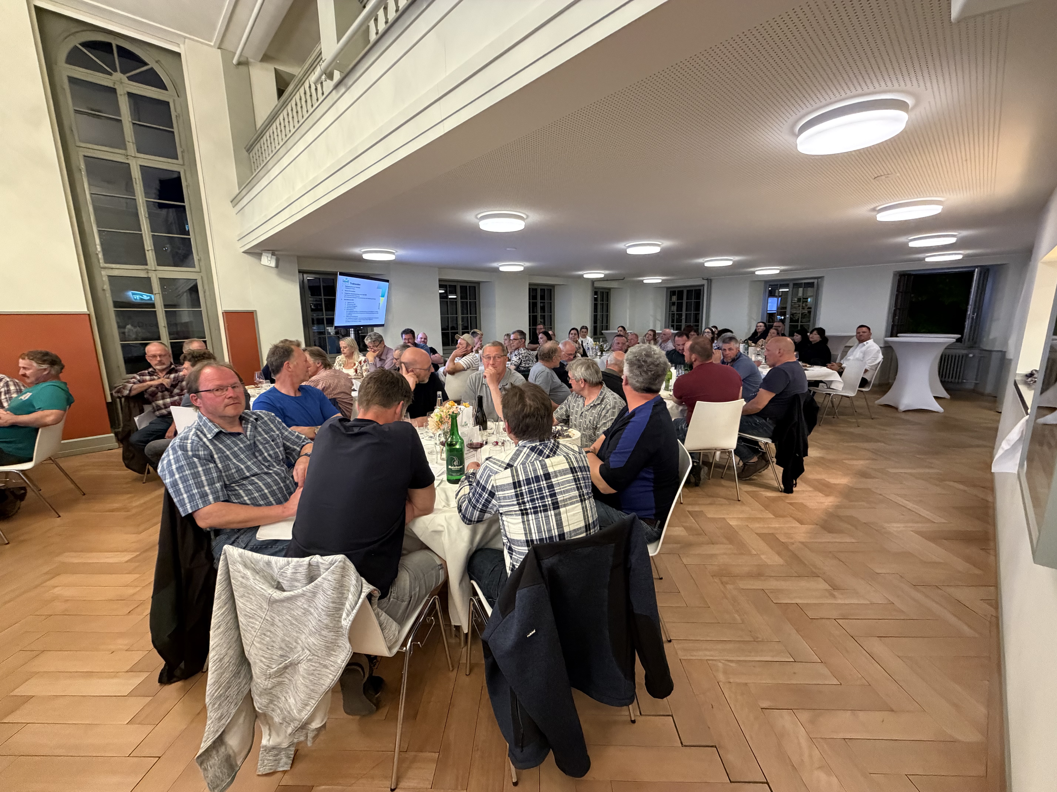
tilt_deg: -10.5
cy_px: 396
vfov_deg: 85.7
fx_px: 427
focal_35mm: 14
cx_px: 528
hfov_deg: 102.1
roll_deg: +1.5
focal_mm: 2.22
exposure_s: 1/49
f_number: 2.2
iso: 640
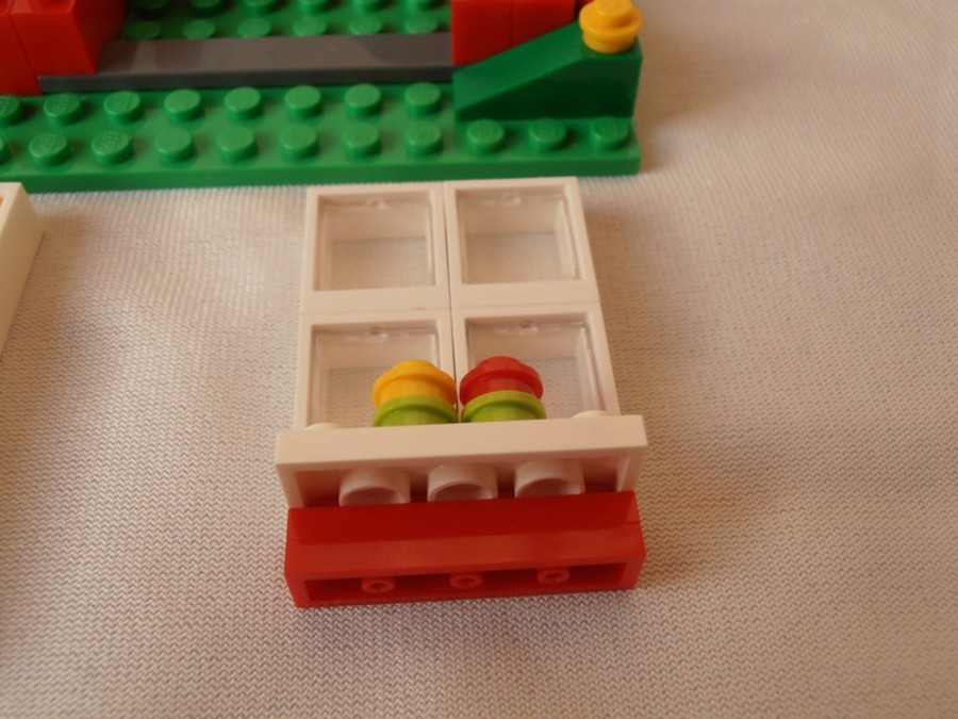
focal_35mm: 37
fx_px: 1024
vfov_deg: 38.7
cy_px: 360
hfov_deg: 50.1
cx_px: 479
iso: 80
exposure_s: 1/40
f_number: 3.9
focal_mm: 6.61
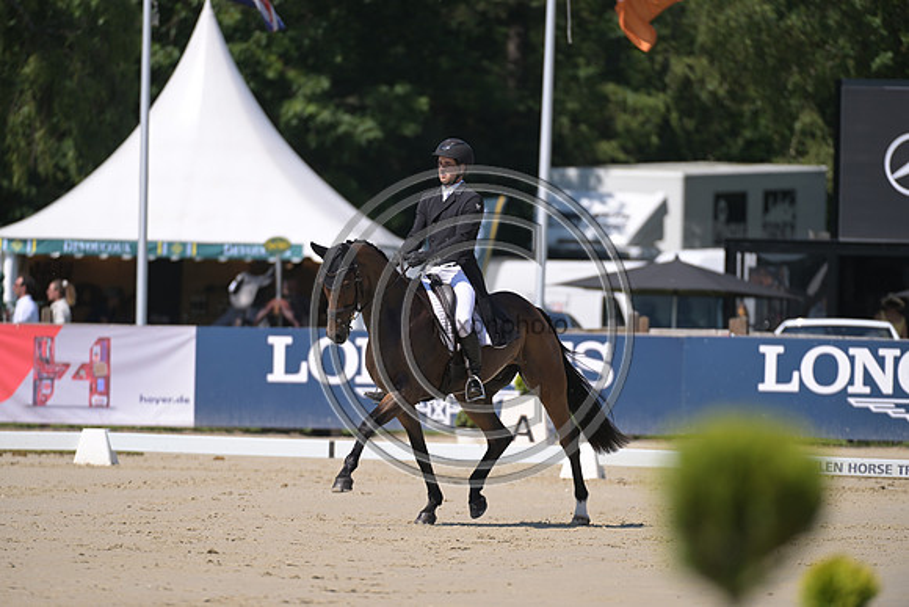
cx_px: 454
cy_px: 304
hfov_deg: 5.2
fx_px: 10102
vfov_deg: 3.4
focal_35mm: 400
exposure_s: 1/1250
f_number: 5
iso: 200
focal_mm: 400
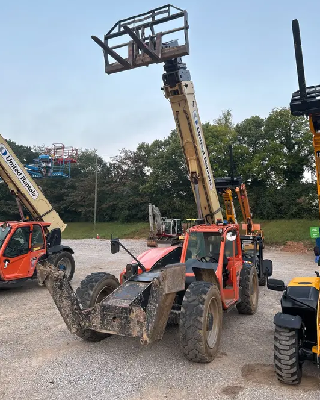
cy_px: 180
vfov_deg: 62.0
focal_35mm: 28
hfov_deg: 51.6
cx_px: 165
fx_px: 331
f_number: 1.5
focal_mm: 5.7
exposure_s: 1/192
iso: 40
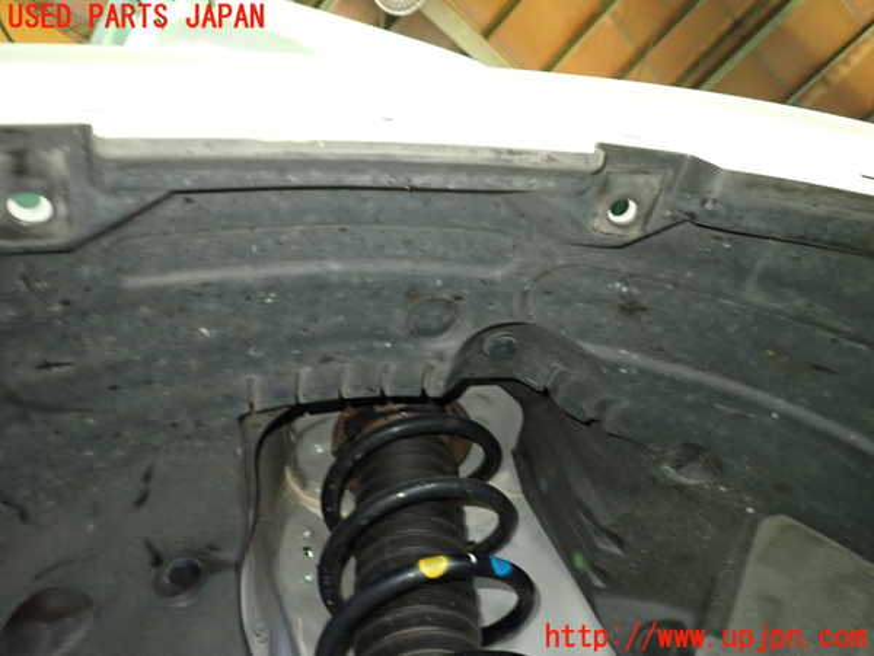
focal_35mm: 25
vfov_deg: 54.9
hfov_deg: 69.4
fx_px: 631
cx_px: 437
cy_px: 328
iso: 800
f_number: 2
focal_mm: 4.5
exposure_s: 1/20
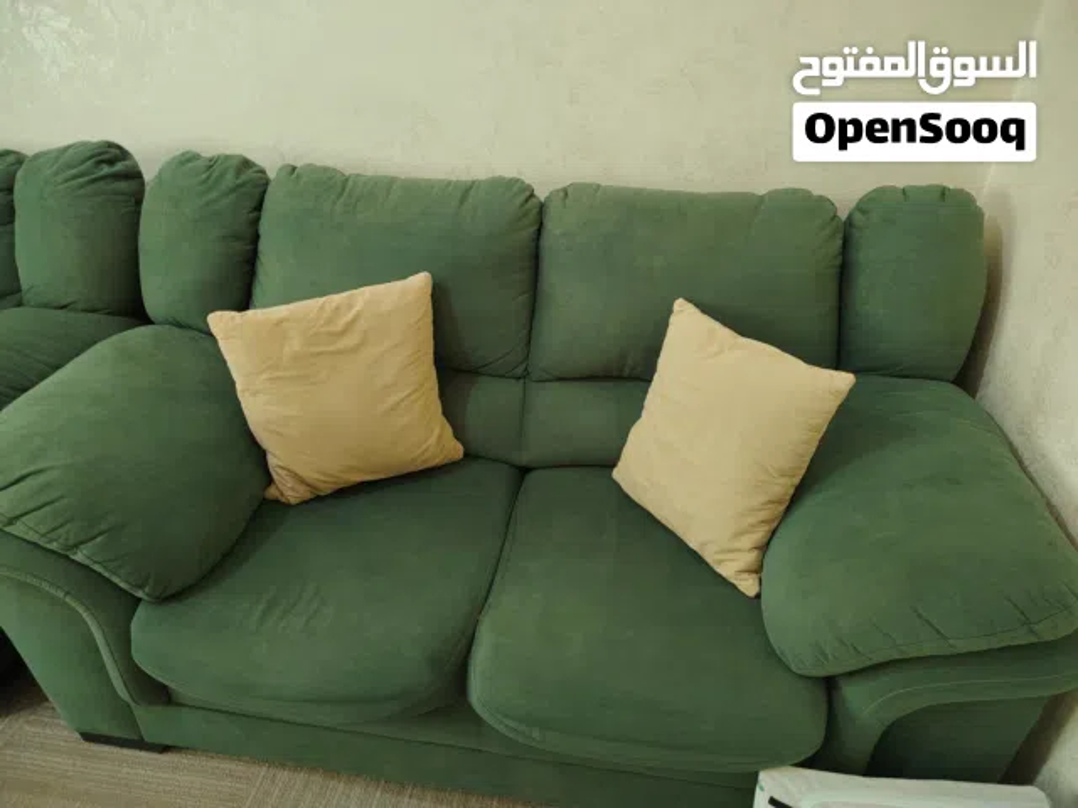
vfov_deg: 56.8
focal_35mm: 24
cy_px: 404
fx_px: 747
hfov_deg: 71.6
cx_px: 539
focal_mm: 5.25
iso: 1041
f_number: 1.75
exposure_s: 1/25
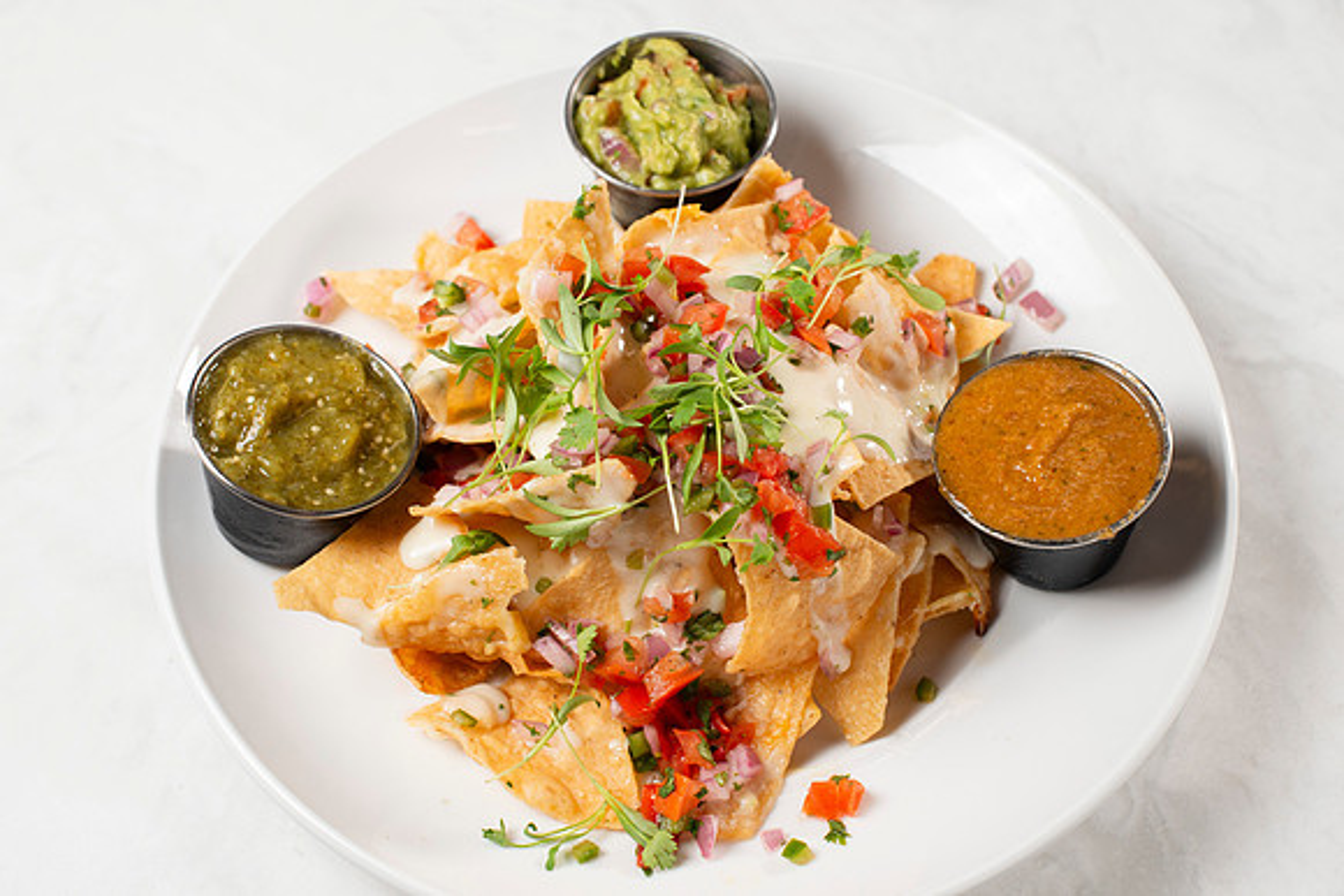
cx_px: 672
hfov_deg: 39.1
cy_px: 447
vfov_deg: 26.7
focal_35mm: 51
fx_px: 1891
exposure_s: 1/250
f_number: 7.1
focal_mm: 50
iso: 250
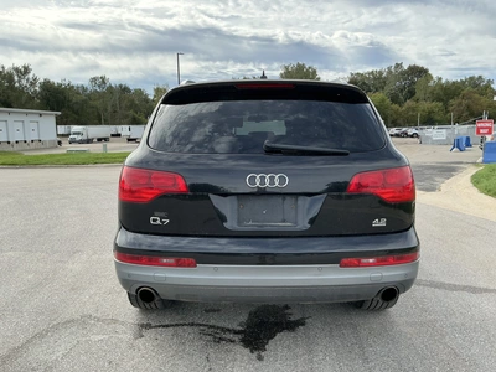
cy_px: 186
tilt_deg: -3.9
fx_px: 401
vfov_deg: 49.7
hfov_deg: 63.4
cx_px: 248
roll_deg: +0.7
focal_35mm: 28
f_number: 1.8
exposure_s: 1/1035
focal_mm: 3
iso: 25
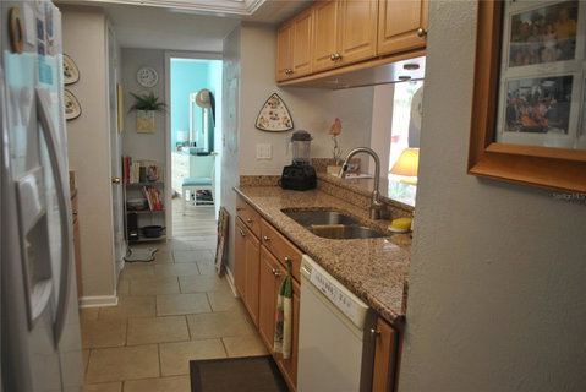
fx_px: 440
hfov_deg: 67.4
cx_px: 293
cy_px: 196
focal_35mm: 27
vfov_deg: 48.0
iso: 280
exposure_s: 1/30
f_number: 3.5
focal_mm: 18
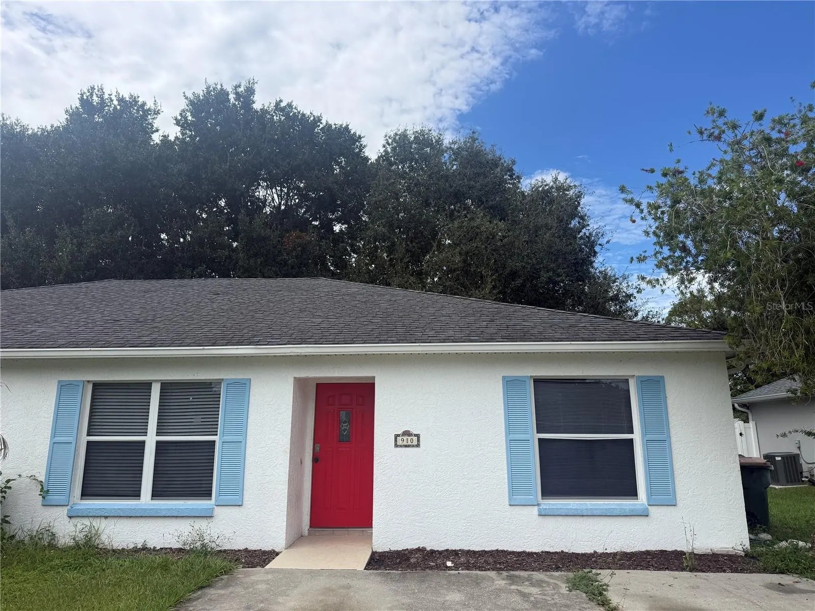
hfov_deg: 71.6
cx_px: 408
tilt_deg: +12.4
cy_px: 306
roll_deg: +0.3
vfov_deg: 56.8
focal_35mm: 24
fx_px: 565
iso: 80
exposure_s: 1/4673
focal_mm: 6.76
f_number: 1.78
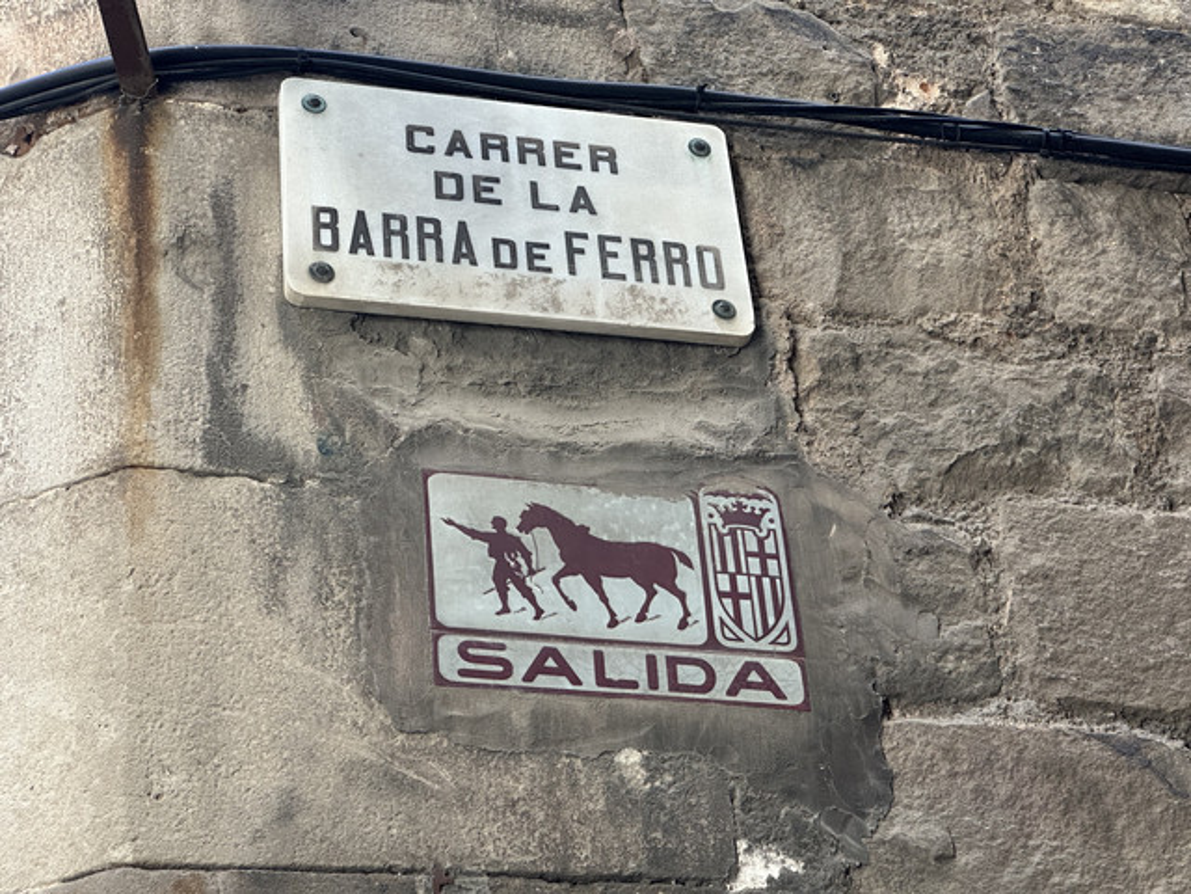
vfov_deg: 19.1
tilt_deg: +35.5
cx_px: 596
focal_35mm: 77
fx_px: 2649
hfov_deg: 25.3
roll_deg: +7.1
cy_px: 447
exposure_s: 1/99
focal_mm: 9
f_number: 2.8
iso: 100
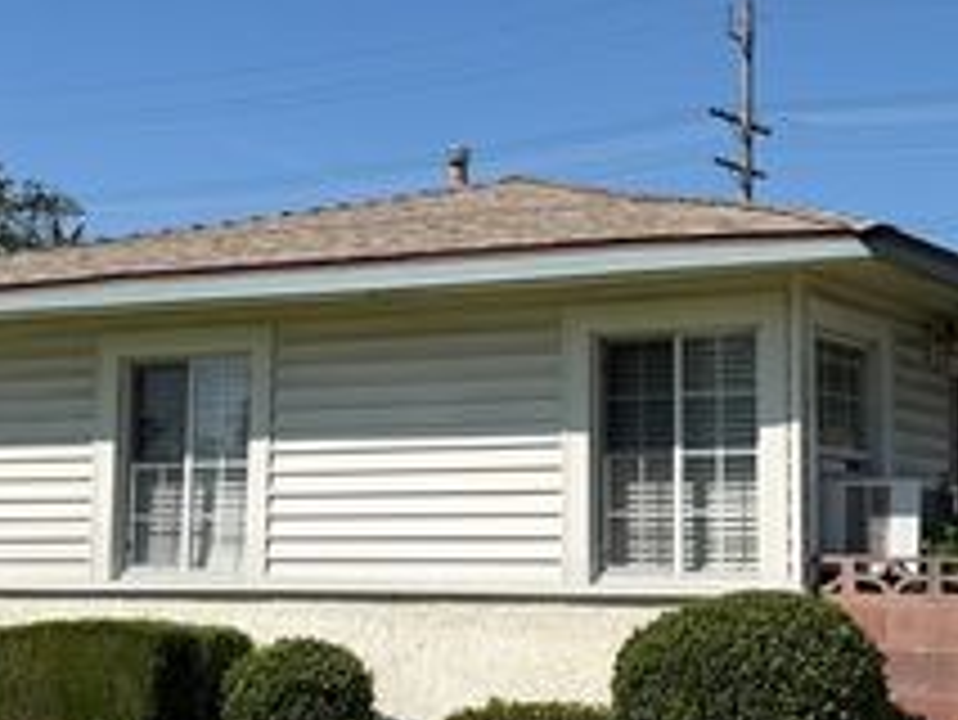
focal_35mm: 72
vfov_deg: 20.5
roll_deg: +0.1
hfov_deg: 26.9
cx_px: 607
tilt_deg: +4.8
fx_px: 1994
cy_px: 356
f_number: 1.78
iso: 80
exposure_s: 1/6711
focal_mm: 6.76
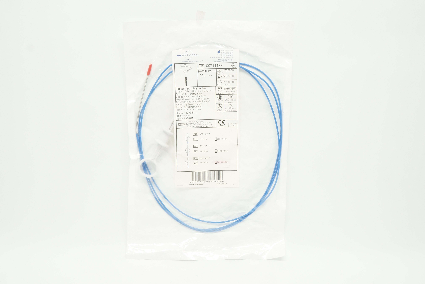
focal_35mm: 39
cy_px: 142
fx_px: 455
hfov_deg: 50.1
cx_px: 207
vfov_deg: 34.6
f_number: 10
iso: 400
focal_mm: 25
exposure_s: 1/15
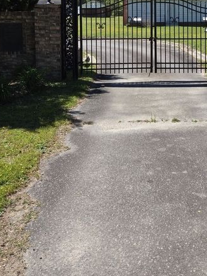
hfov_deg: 33.6
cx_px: 159
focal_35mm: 42
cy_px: 25
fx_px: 335
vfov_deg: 41.1
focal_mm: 5.4
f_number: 1.8
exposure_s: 1/1668
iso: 25
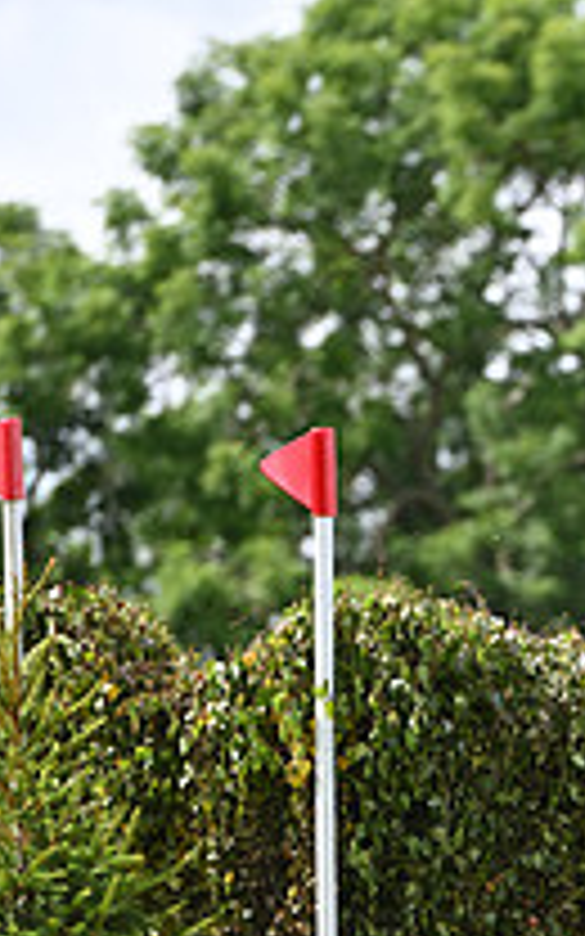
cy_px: 830
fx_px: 13418
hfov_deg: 2.5
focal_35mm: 526
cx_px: 1215
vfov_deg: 4.0
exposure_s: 1/1250
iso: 360
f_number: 4.5
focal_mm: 185
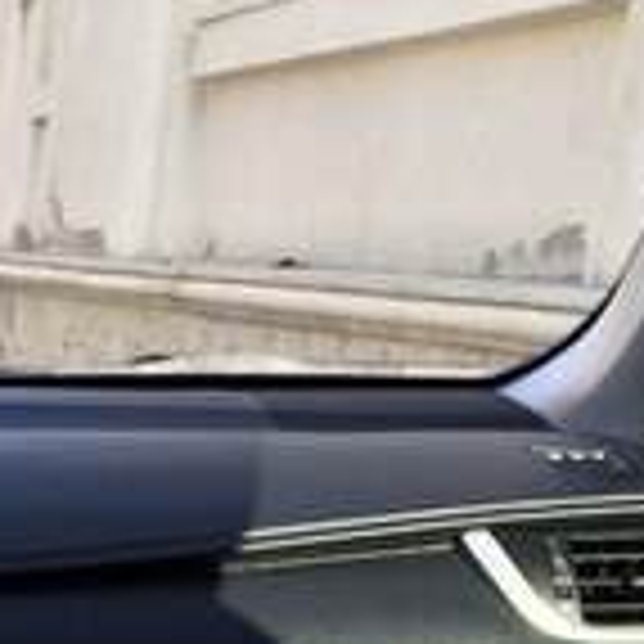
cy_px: 885
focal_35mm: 118
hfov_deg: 13.3
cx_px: -504
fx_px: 2484
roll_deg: -2.0
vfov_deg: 14.1
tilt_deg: -14.4
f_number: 2.2
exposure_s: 1/345
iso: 32
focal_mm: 4.15
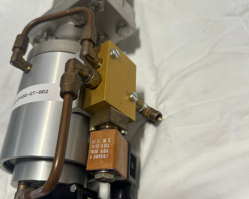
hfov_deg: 55.7
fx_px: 236
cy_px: 112
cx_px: 123
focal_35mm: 32
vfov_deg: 45.7
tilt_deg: -54.5
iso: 64
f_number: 1.78
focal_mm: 6.86
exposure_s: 1/120
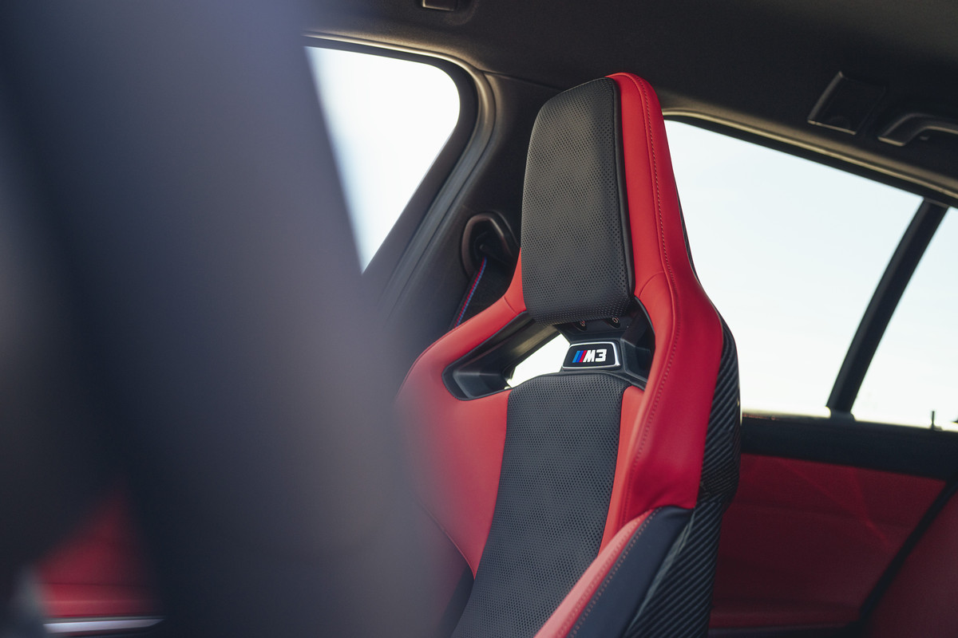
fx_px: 1330
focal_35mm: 50
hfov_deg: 39.6
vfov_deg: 27.0
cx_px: 479
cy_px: 319
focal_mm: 50
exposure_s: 1/125
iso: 320
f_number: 3.2
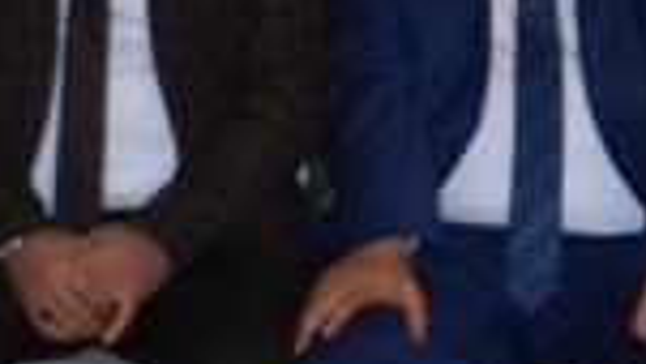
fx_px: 5482
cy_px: -448
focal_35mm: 320
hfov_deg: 6.7
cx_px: 674
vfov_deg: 3.7
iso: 200
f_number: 4.2
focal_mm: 30
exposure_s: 1/60
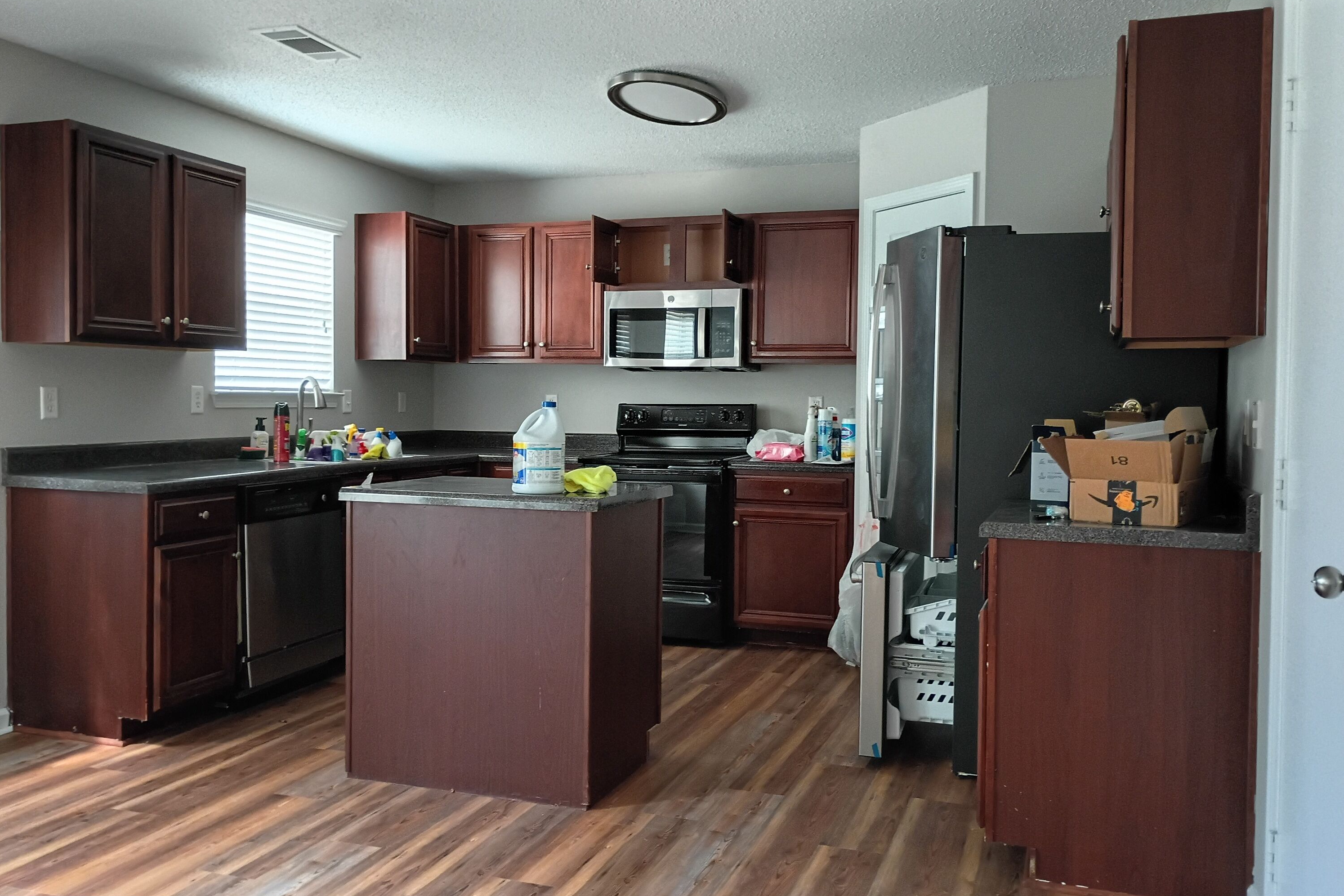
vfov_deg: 42.3
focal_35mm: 31
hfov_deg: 60.3
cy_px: 433
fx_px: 1157
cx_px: 668
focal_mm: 4.27
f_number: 1.8
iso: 885
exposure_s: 1/30
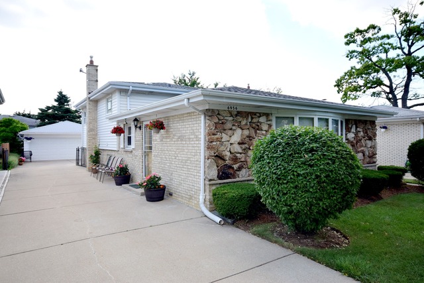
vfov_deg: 56.2
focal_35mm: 22
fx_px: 265
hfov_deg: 77.3
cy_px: 142
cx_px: 212
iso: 250
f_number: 8
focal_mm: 15
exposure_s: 1/250
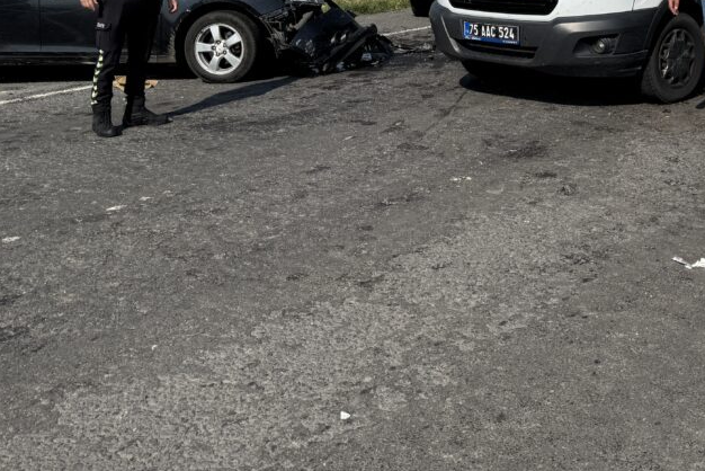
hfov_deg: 37.8
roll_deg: +3.2
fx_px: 999
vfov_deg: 24.9
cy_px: -32
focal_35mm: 51
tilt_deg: -3.1
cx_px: 535
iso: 80
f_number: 1.78
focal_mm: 6.76
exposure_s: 1/7937
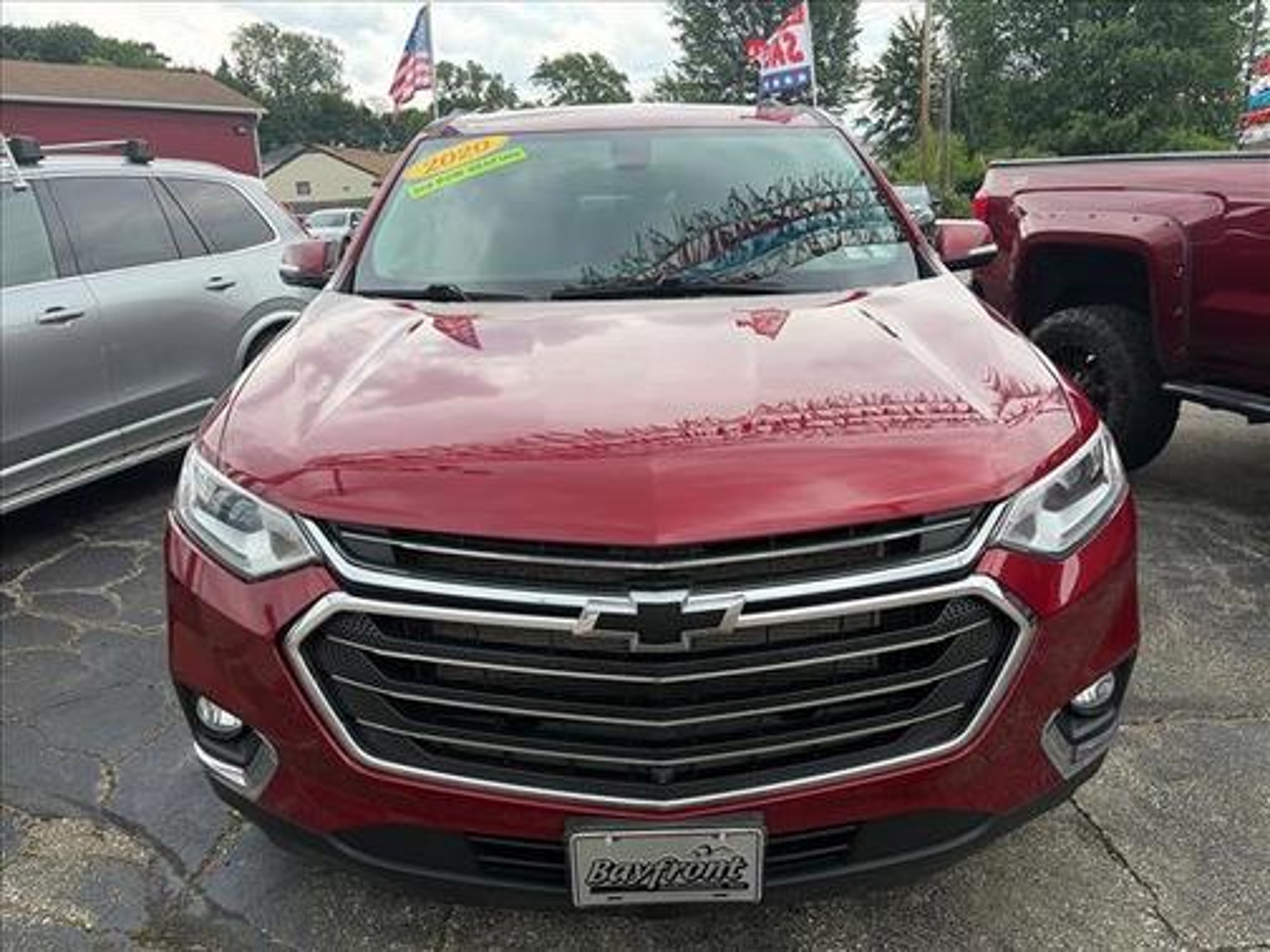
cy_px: 476
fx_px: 954
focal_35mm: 26
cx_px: 635
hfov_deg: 67.3
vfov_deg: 53.1
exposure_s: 1/987
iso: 50
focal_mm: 5.96
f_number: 1.6
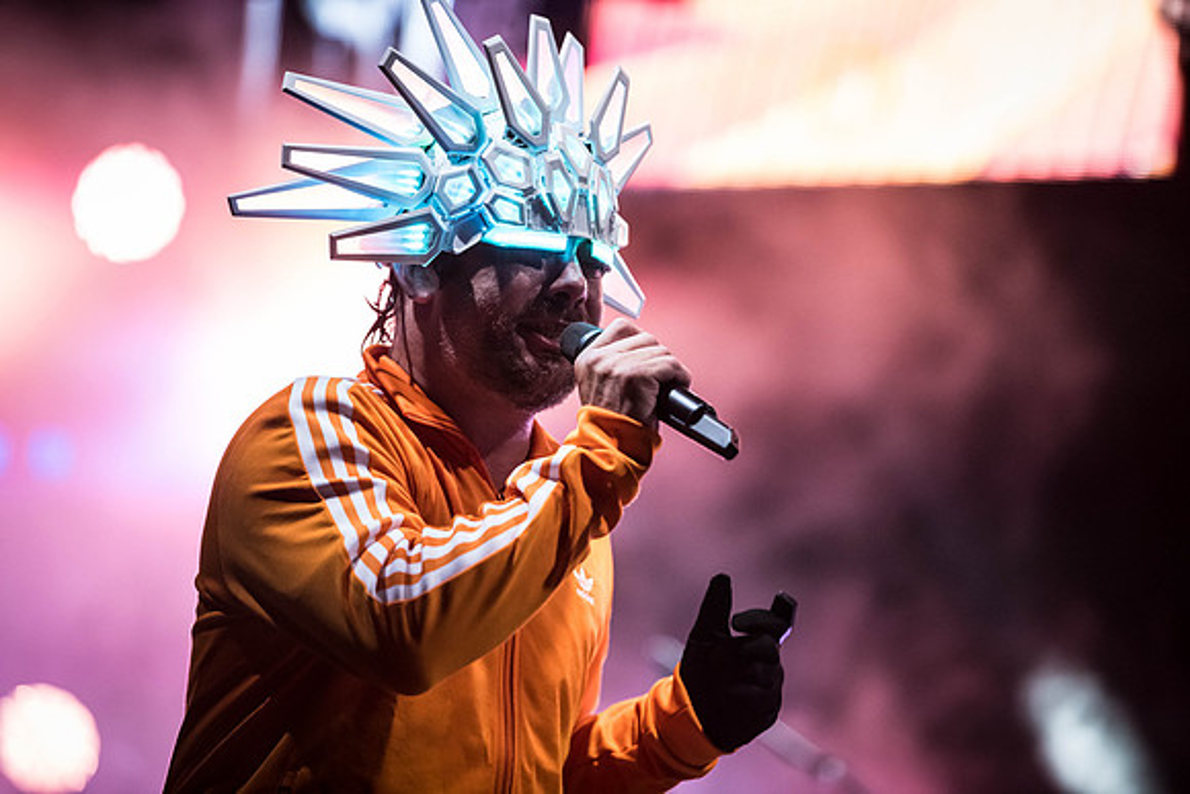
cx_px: 595
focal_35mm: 175
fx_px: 5786
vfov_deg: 7.9
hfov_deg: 11.7
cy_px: 397
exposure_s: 1/1600
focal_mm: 175
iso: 3200
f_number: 2.8
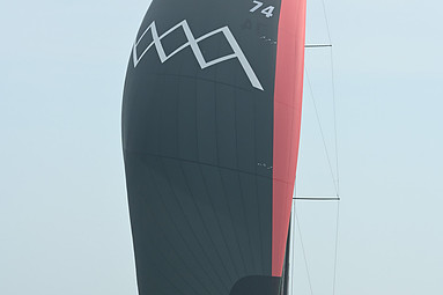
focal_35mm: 144
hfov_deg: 14.3
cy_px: 160
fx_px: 1771
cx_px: 223
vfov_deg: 9.5
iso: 320
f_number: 6.3
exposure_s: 1/1250
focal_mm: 95
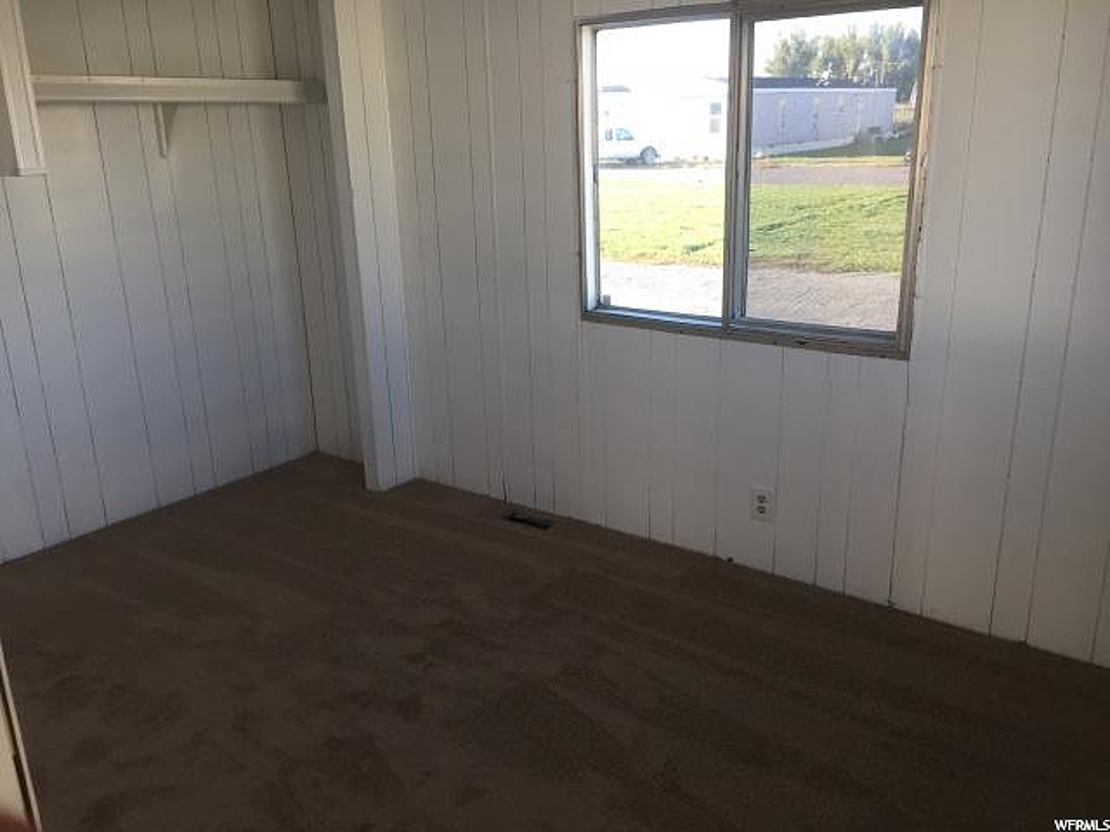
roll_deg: +1.7
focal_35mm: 29
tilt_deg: -17.8
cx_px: 555
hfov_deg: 61.7
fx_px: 930
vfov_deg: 48.2
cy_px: 416
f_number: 2.2
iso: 40
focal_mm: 4.15
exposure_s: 1/120
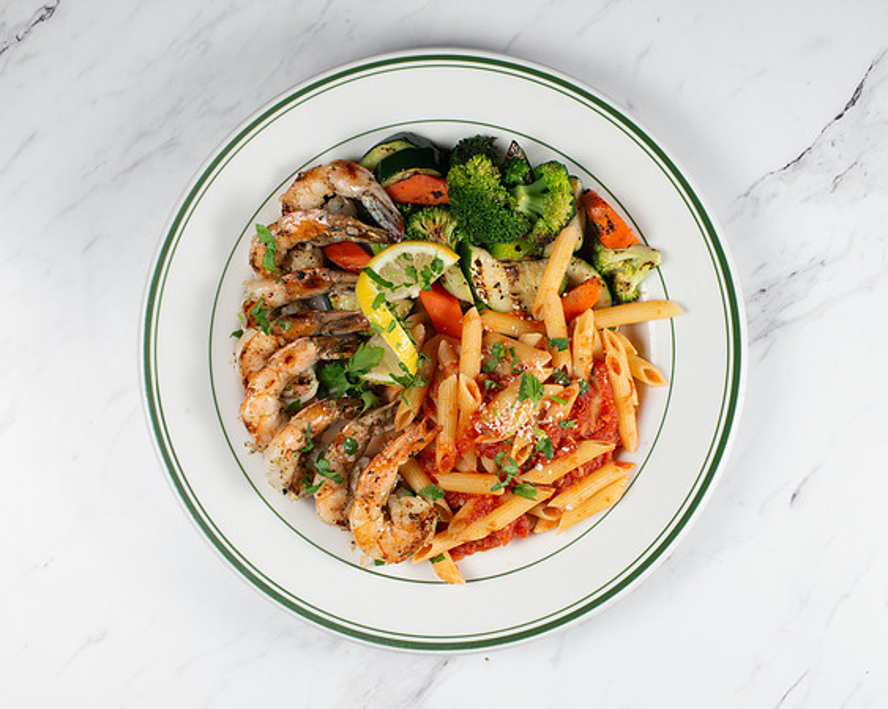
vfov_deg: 24.3
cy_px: 369
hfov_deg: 30.1
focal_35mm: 63
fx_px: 1652
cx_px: 456
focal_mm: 50
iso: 200
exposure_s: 1/200
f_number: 10
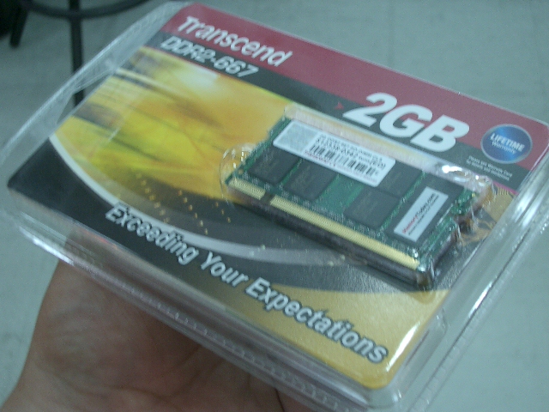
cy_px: 206
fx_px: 983
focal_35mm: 62
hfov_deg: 31.2
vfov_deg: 23.7
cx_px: 274
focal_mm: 10.2
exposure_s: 1/40
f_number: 3.5
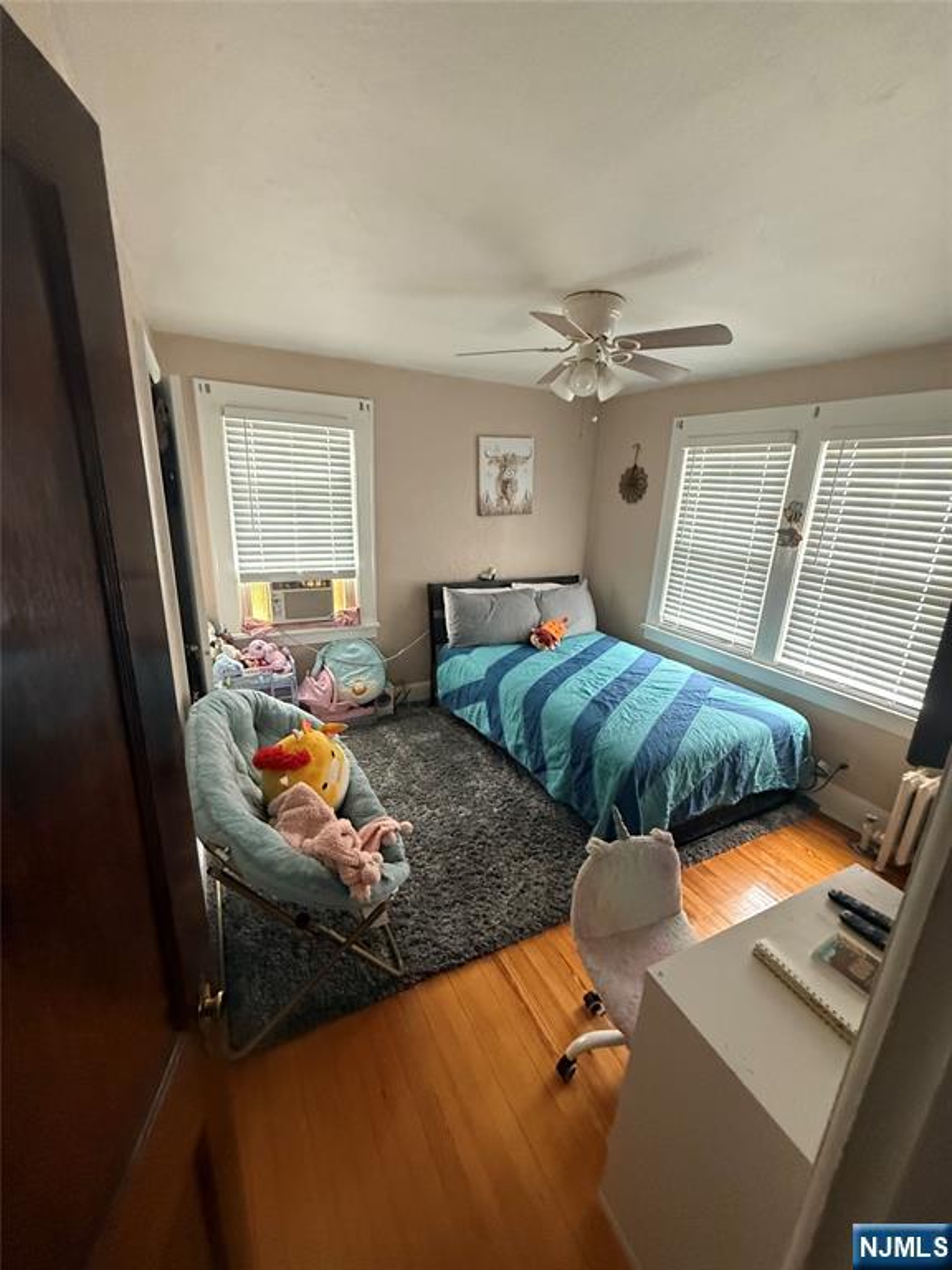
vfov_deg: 102.1
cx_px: 476
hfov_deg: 85.7
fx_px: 513
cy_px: 635
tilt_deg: -15.9
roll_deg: -2.7
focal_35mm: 14
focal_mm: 2.22
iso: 640
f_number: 2.2
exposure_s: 1/60
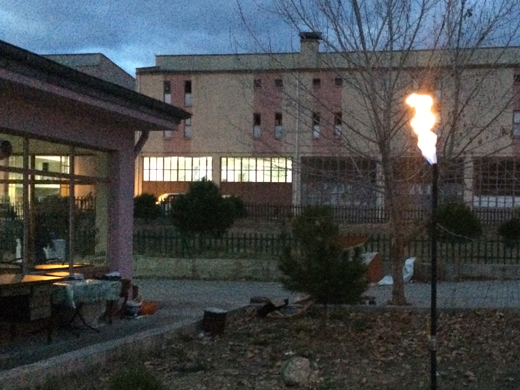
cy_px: 236
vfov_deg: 29.6
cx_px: 375
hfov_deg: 38.1
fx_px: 736
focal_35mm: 49
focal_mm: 4.12
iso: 800
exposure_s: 1/15
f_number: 2.2
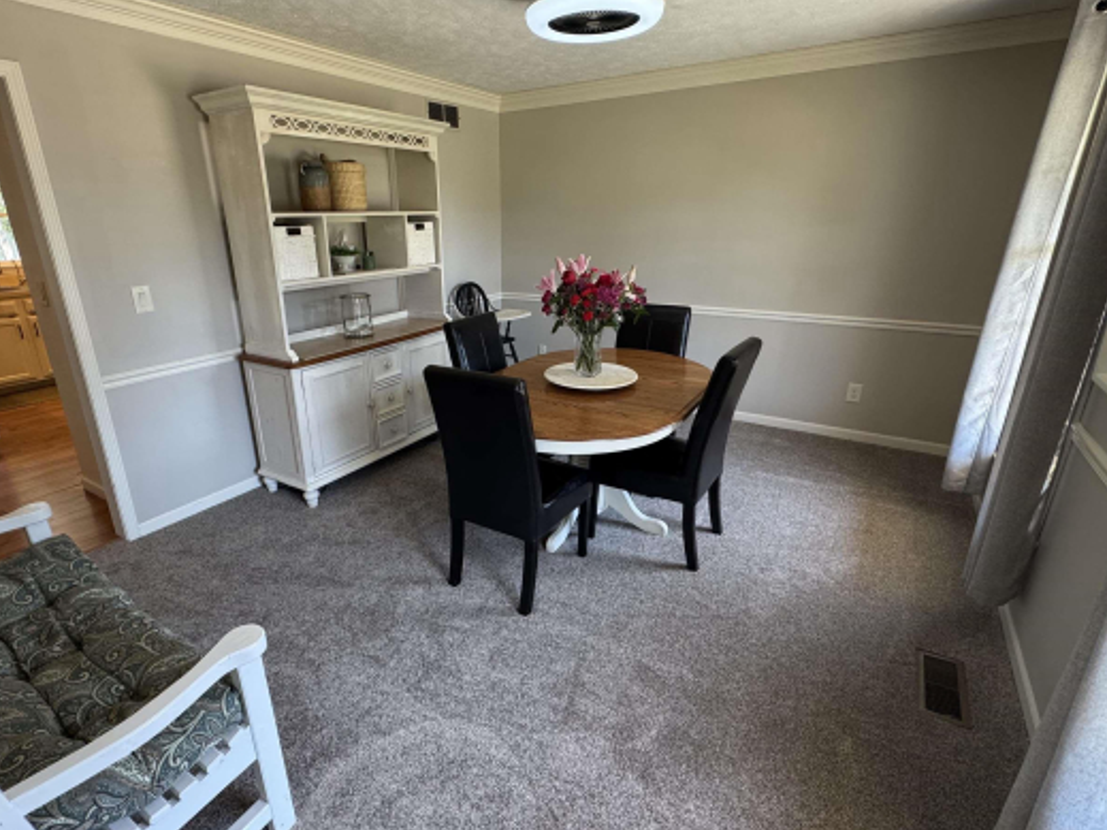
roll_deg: +0.3
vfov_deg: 71.6
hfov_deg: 87.5
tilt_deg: -19.0
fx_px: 575
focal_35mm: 18
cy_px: 412
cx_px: 498
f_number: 2.2
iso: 250
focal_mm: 2.22
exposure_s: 1/120
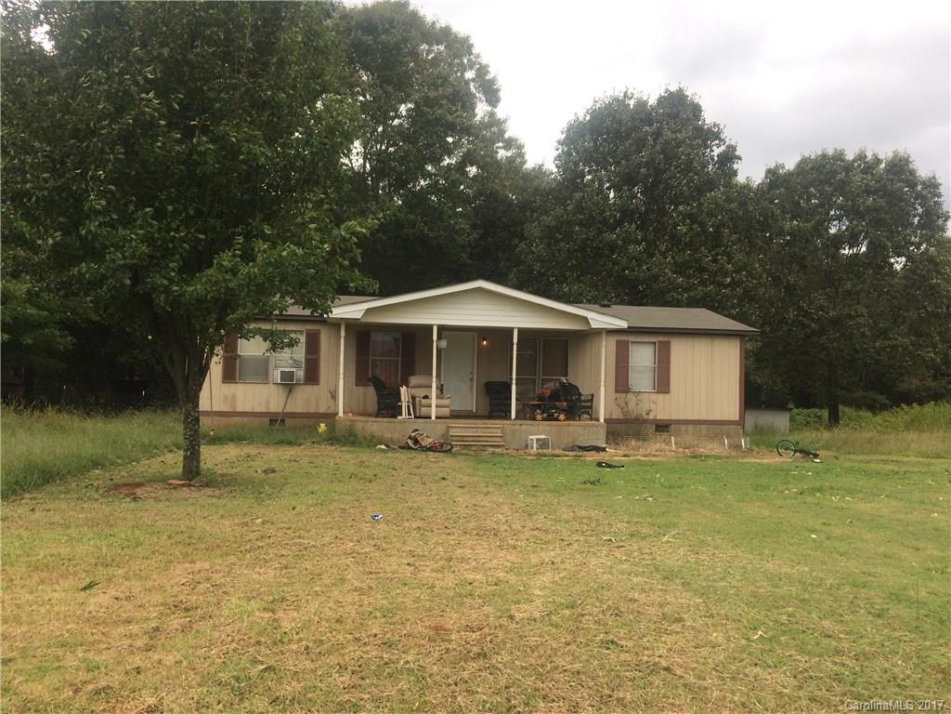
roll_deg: -0.2
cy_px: 357
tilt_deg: -1.6
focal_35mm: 29
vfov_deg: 48.2
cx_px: 476
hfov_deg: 61.7
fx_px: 797
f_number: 2.2
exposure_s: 1/547
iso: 32
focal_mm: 4.15
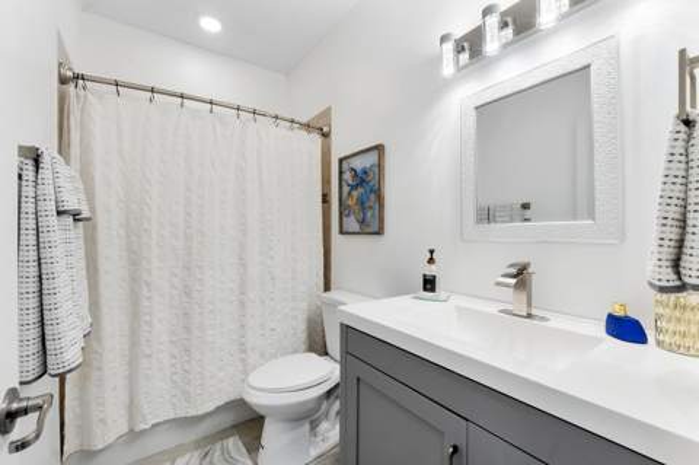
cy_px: 232
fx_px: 291
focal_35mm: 15
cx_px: 350
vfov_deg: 77.2
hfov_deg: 100.4
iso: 160
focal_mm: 10
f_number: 11
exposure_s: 1/6
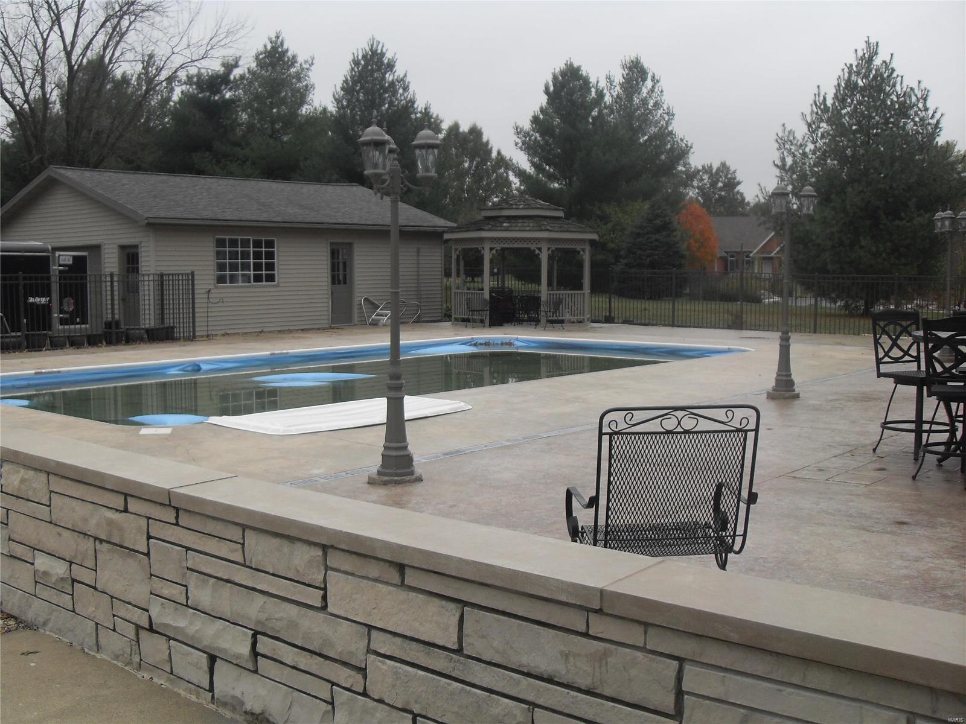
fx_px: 1033
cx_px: 483
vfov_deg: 38.7
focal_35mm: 37
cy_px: 362
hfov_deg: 50.1
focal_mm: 6.3
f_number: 8.9
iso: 80
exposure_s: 1/60
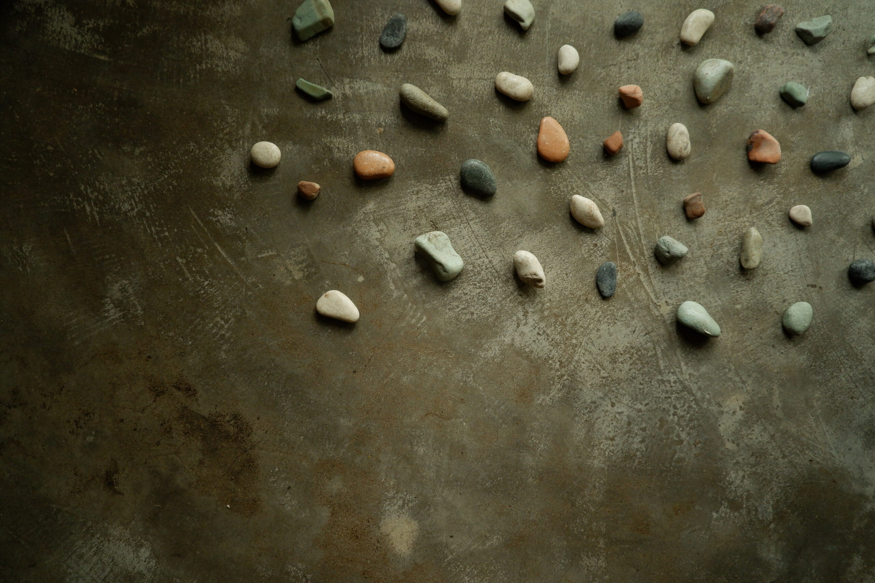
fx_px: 559
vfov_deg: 55.1
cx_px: 438
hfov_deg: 76.1
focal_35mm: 23
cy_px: 292
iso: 1250
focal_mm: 15
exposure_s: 1/100
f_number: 5.6
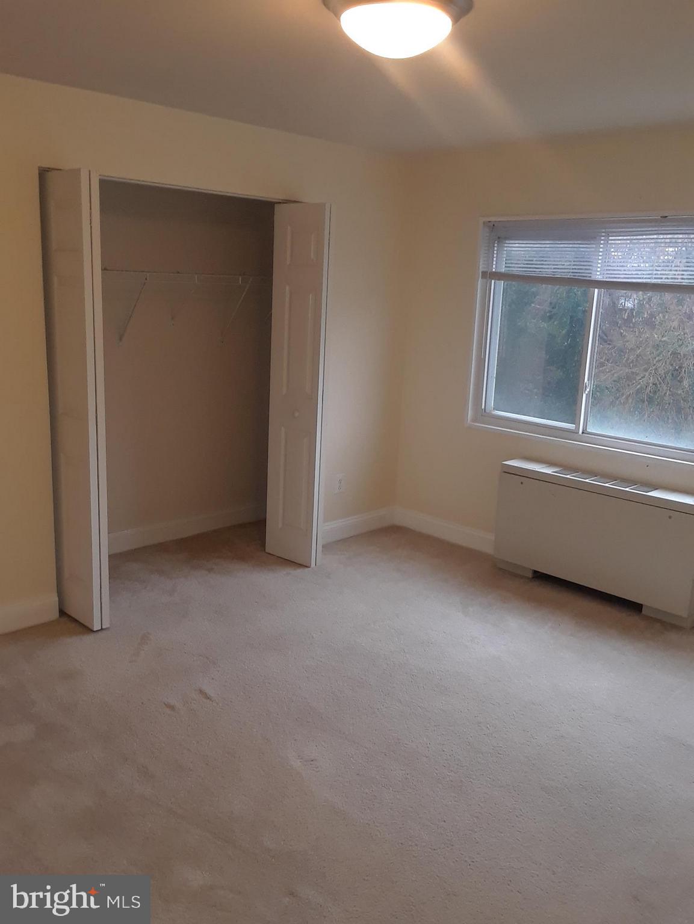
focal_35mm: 30
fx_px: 801
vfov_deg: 59.9
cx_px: 347
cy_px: 462
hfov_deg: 46.8
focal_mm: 2.47
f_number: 1.9
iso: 80
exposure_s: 1/30
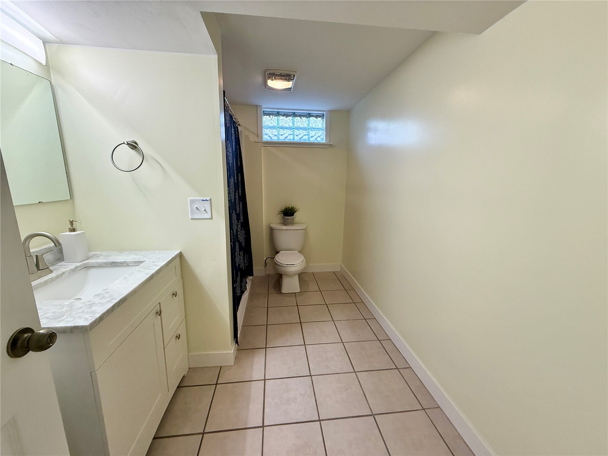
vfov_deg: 85.7
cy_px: 228
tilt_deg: -10.8
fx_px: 246
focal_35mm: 14
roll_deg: -0.6
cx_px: 304
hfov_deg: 102.1
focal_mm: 2.22
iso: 160
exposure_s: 1/120
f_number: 2.2
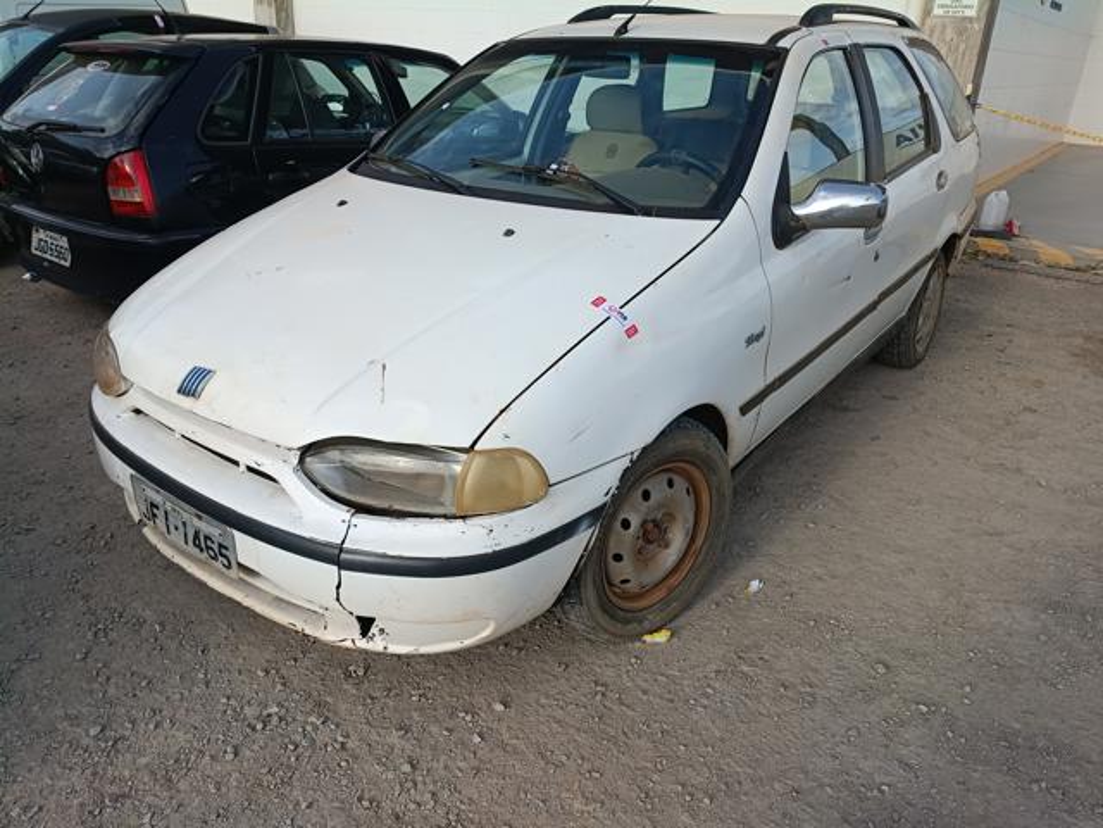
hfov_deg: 67.3
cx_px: 552
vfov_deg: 53.1
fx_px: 828
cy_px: 414
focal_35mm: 26
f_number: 1.8
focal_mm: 4.81
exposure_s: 1/929
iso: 151
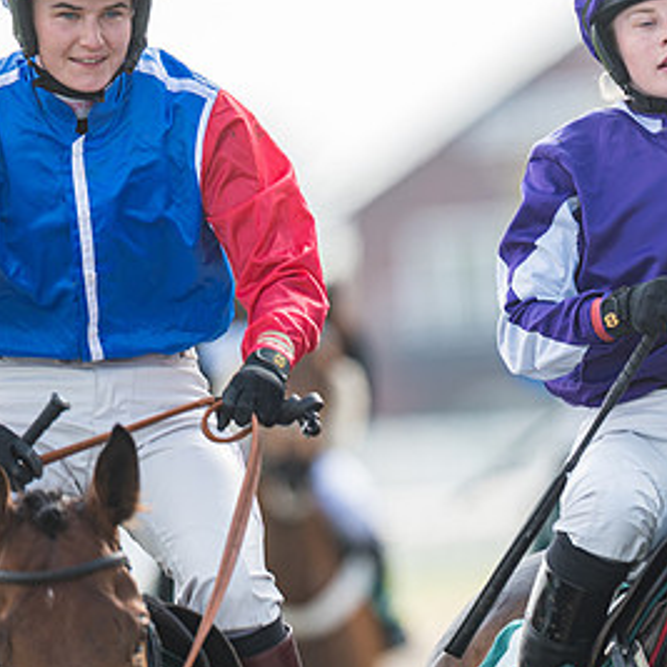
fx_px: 18791
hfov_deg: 2.0
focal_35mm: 862
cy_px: 385
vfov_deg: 2.0
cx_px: 616
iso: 160
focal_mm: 400
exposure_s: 1/500
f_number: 5
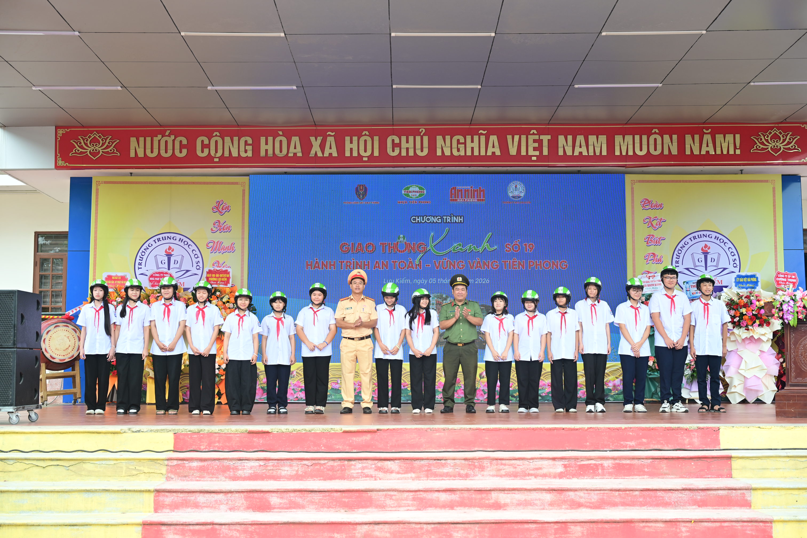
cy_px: 269
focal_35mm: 50
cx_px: 404
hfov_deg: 39.6
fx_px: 1121
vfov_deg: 27.0
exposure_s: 1/160
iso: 125
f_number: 4
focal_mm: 50
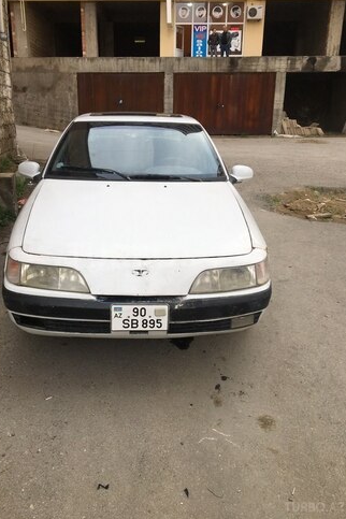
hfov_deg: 42.2
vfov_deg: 60.3
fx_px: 447
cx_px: 149
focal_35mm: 31
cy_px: 255
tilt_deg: -15.6
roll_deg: +0.7
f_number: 2.2
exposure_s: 1/212
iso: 25
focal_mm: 4.15
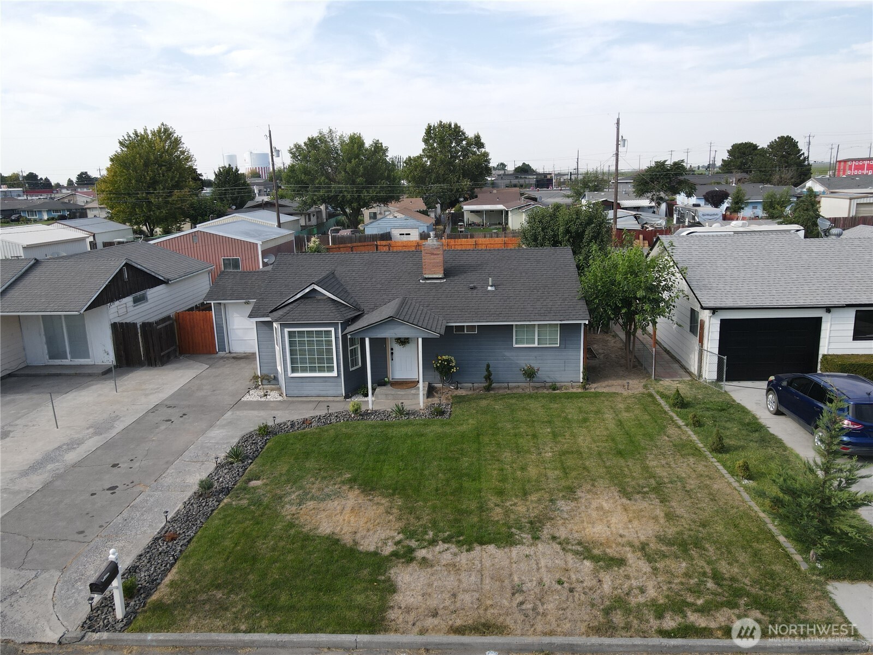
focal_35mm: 24
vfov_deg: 56.8
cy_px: 328
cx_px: 436
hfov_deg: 71.6
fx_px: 605
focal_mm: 4.5
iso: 100
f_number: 2.8
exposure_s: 1/320
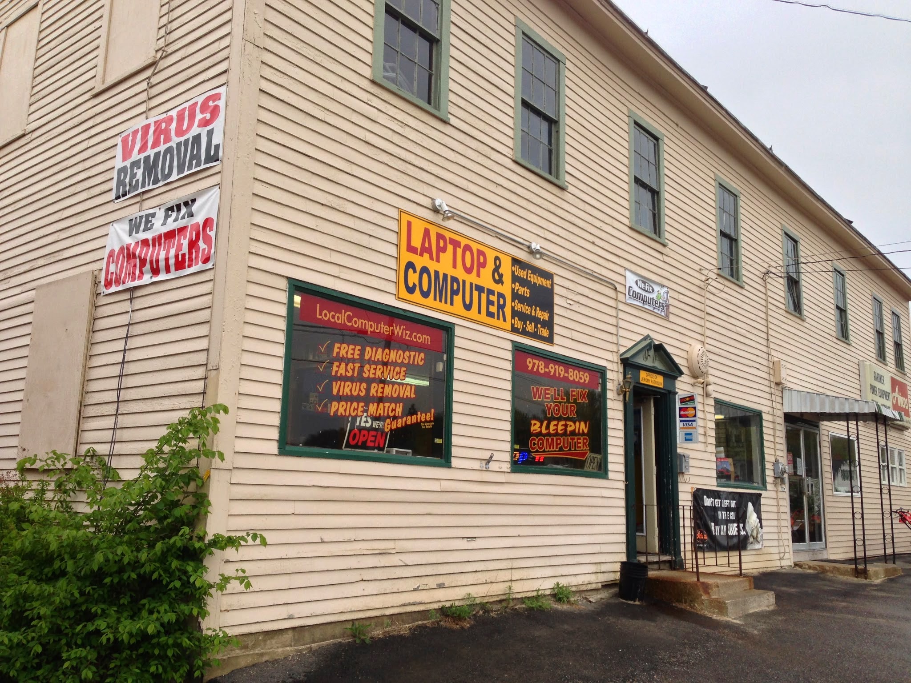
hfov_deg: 55.4
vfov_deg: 42.9
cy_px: 342
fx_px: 868
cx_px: 456
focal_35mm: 33
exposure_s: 1/234
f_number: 2.4
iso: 50
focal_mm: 4.13
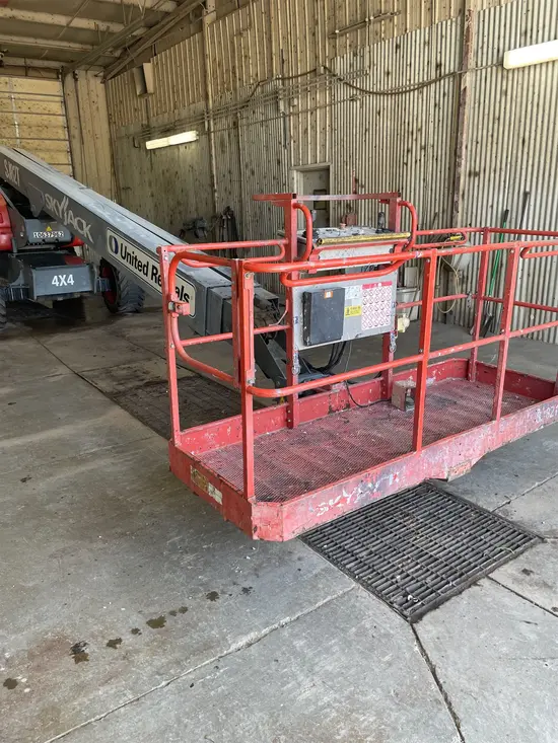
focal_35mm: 26
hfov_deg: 53.1
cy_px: 372
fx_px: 559
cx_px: 279
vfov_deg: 67.3
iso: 64
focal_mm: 4.2
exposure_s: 1/121
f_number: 1.6
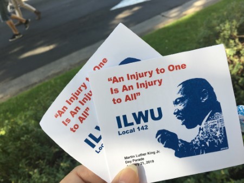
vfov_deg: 48.3
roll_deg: +12.4
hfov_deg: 61.6
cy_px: 92
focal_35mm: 29
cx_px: 122
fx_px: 205
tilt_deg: -36.1
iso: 25
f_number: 2.2
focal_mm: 4.15
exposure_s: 1/120
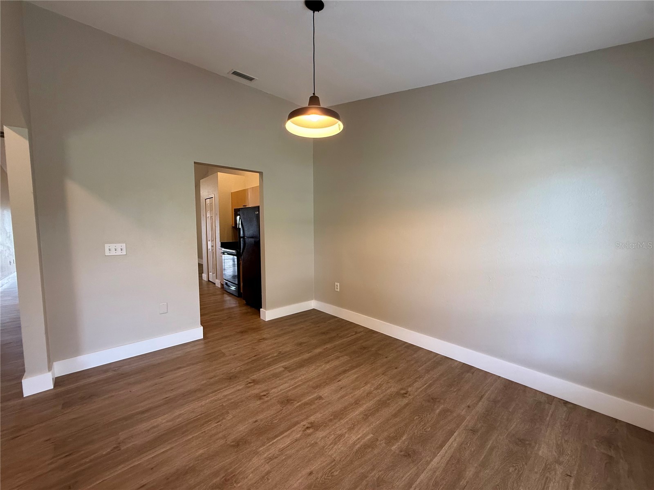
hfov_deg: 102.1
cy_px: 245
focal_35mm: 14
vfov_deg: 85.7
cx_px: 327
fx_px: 265
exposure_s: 1/60
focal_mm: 2.22
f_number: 2.2
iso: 200
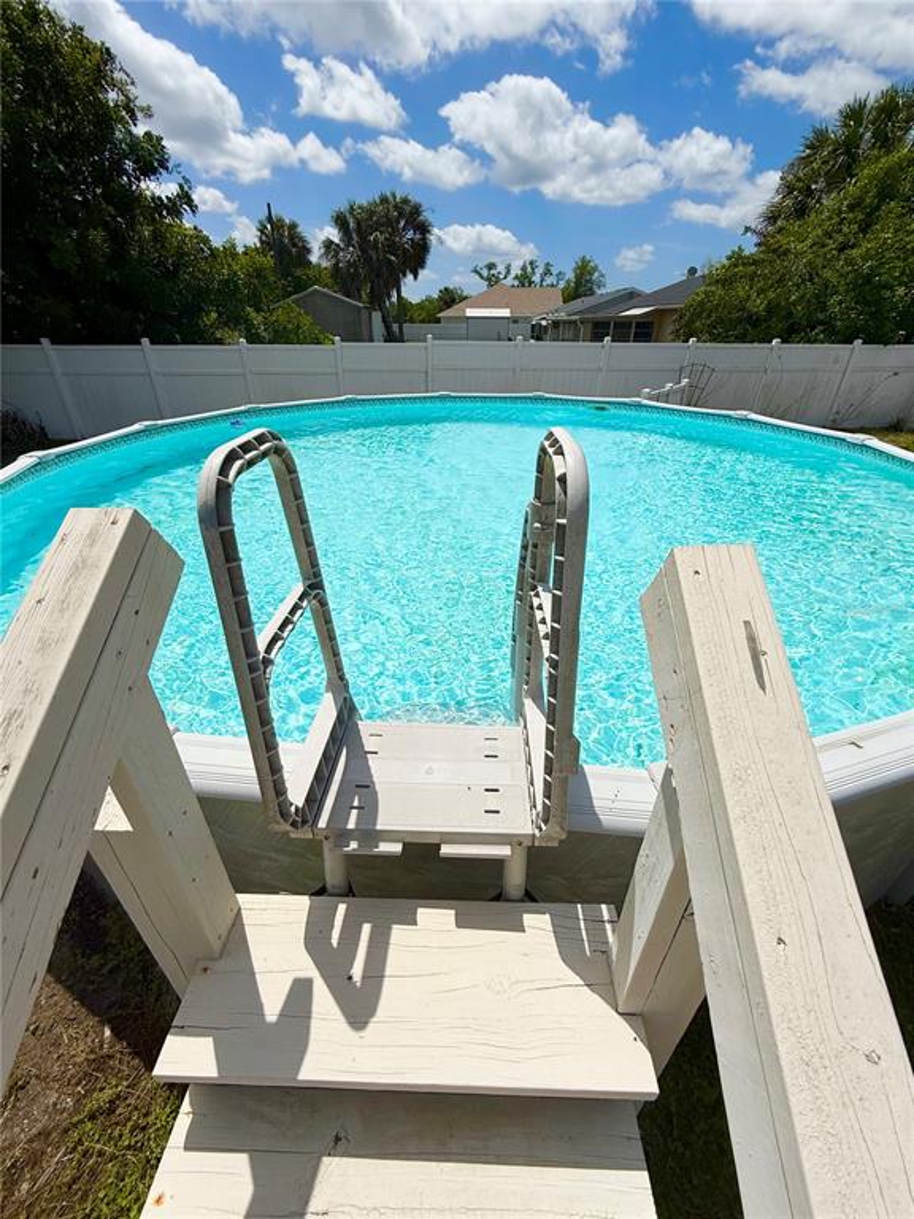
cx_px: 457
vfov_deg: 102.1
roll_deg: +0.0
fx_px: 493
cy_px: 610
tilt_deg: -29.6
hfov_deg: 85.7
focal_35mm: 14
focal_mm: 2.22
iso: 40
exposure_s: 1/7634
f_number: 2.2
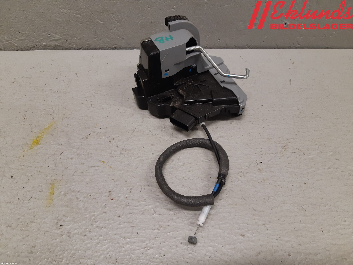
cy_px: 132
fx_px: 265
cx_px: 176
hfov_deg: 67.3
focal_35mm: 26
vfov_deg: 53.1
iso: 125
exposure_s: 1/50
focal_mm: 3.93
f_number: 1.7
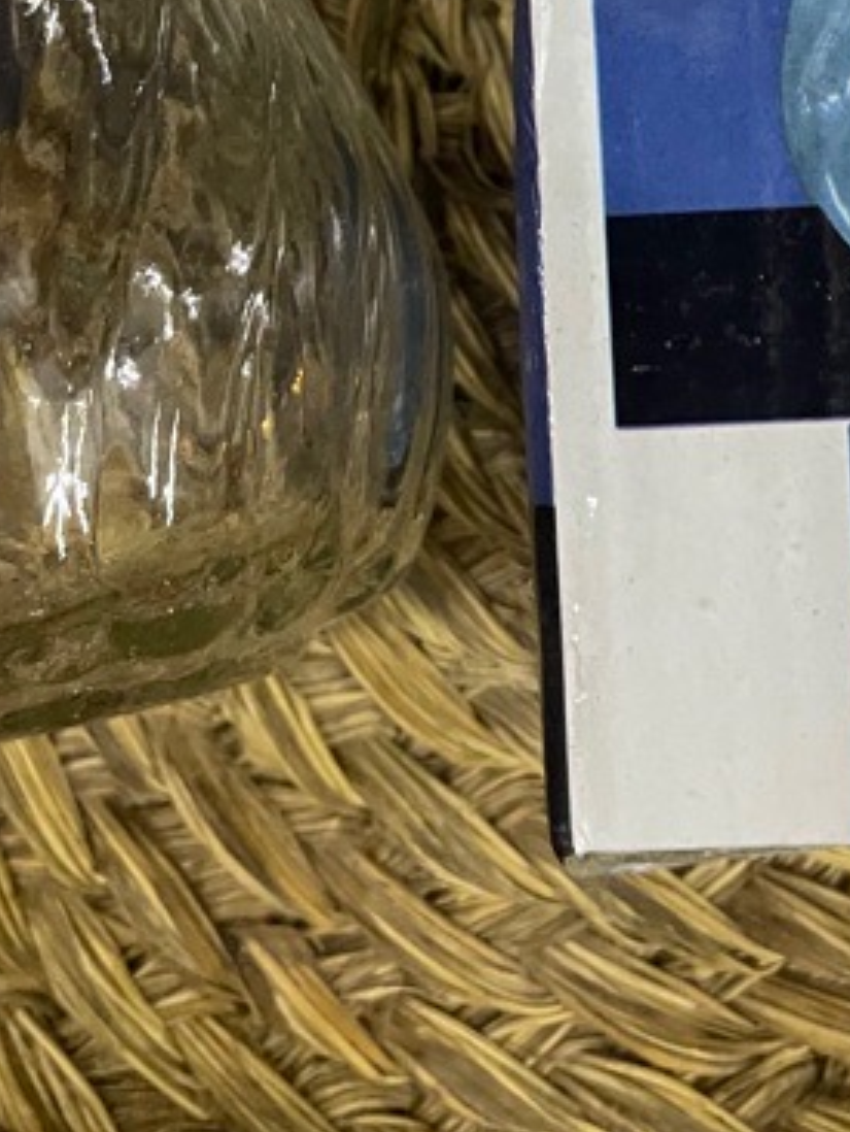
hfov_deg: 20.7
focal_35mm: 71
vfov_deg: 24.9
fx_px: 2322
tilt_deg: -82.5
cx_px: 566
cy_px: -207
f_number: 1.6
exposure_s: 1/50
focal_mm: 4.2
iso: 400
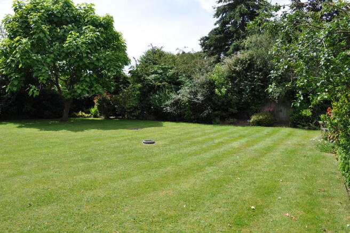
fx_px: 262
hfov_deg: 67.4
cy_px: 116
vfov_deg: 47.8
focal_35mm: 27
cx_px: 175
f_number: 9
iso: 200
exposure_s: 1/320
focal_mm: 18
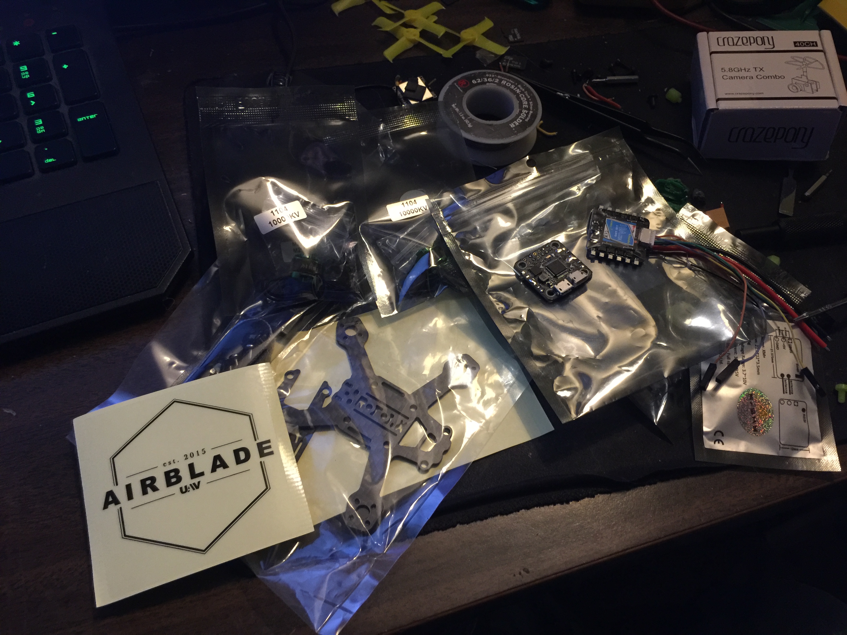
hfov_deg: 61.7
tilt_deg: -58.4
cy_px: 318
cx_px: 424
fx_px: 710
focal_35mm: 29
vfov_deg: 48.2
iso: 125
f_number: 2.2
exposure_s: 1/10
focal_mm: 4.15
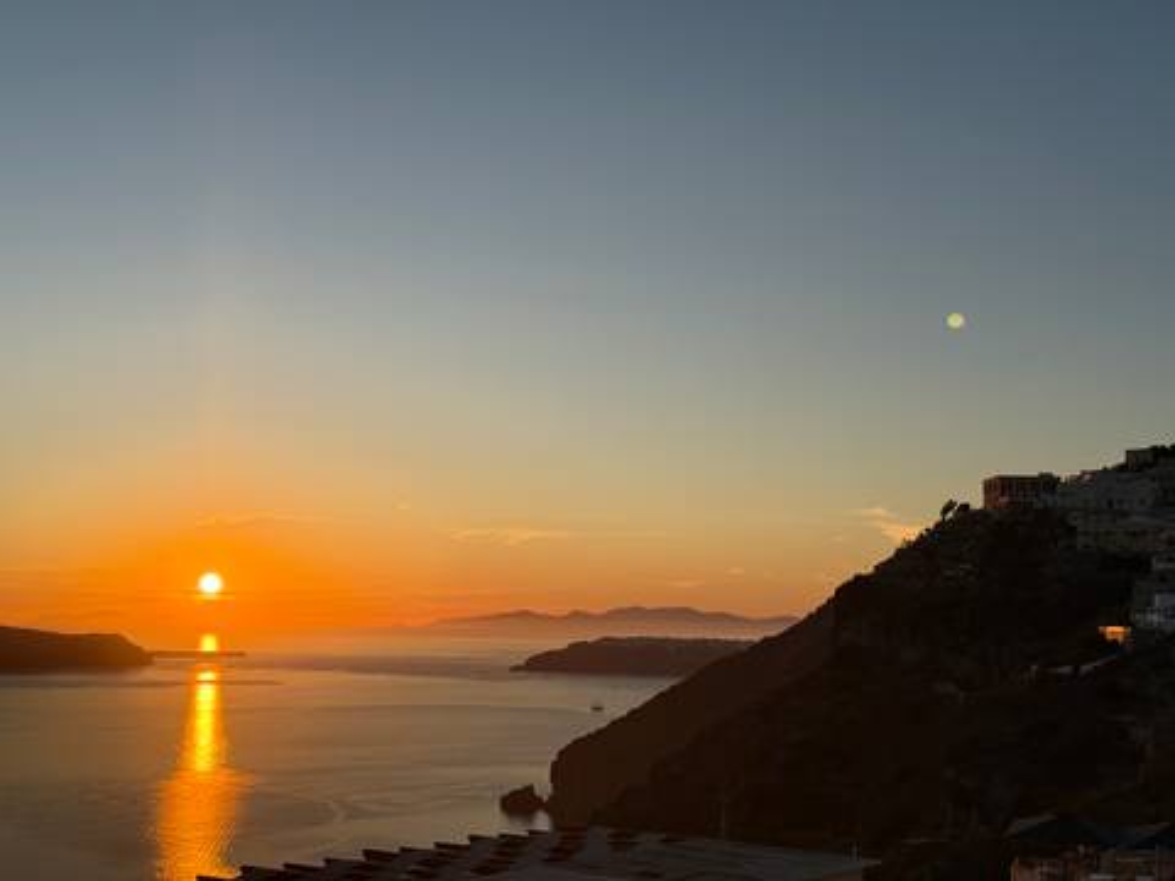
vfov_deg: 30.3
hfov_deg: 39.7
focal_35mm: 48
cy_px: 440
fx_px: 1629
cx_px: 588
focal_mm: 6.76
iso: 64
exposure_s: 1/4878
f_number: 1.78
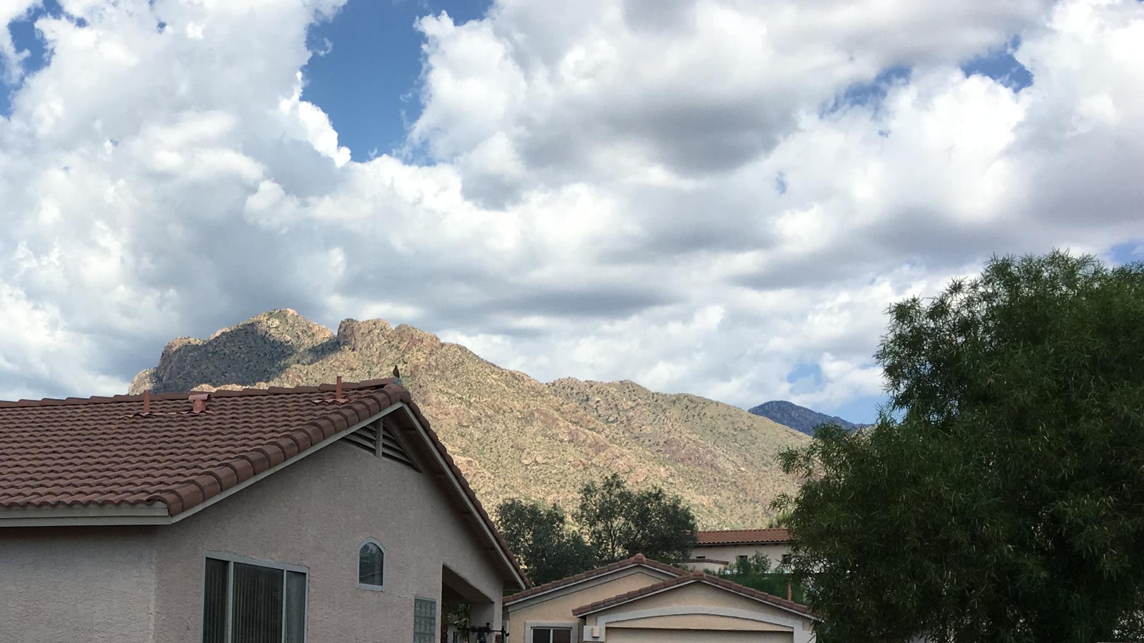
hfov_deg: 39.5
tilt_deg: +2.0
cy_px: 636
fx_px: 1547
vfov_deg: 22.6
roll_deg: -1.7
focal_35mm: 51
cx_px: 284
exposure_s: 1/1789
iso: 25
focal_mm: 4.15
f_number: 2.2
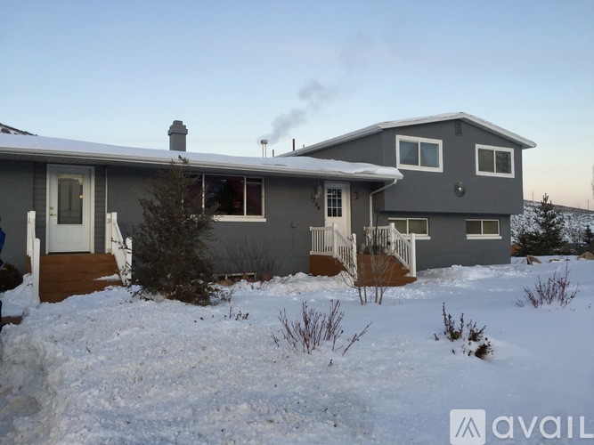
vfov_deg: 48.2
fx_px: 498
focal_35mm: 29
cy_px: 222
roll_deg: +0.1
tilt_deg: +2.6
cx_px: 297
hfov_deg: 61.7
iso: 50
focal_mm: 4.15
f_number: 2.2
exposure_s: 1/120
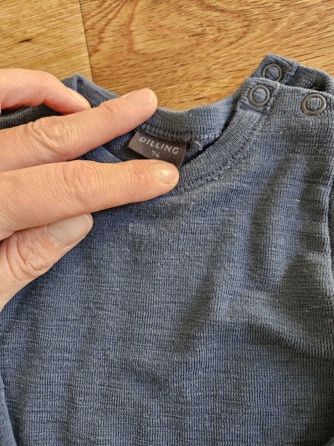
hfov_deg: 58.9
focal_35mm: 23
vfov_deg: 73.9
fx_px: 296
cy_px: 223
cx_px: 167
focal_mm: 5.4
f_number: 1.8
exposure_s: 1/100
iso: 1000
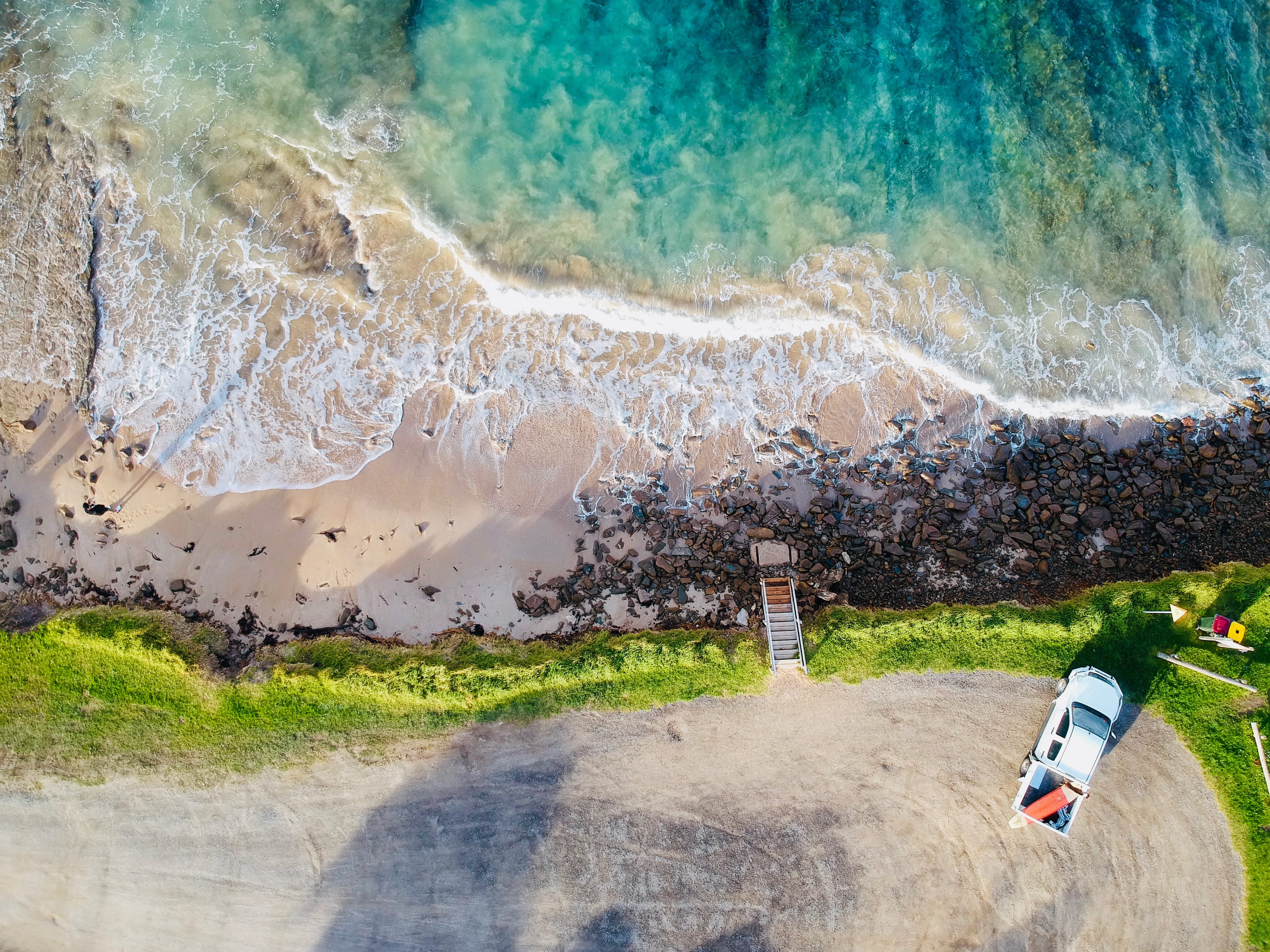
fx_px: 917
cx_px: 635
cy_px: 476
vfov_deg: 54.9
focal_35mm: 25
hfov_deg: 69.4
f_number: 2.6
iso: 100
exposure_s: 1/200
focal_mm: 4.49
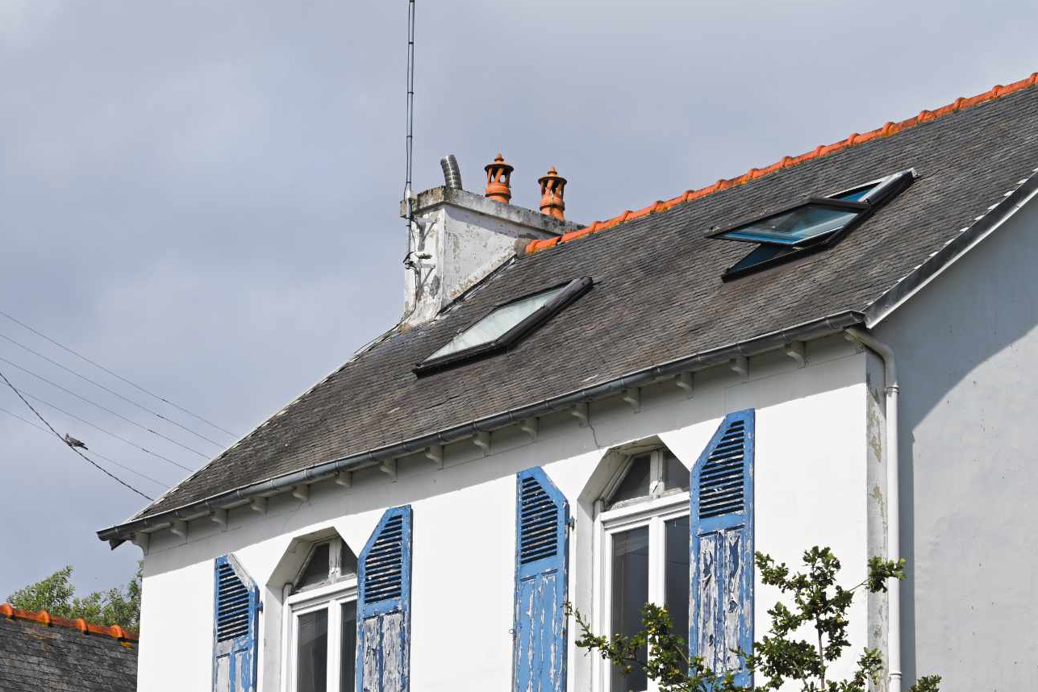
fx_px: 3921
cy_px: 525
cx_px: 536
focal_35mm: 136
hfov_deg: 15.1
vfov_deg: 10.1
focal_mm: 70
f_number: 13
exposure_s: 1/400
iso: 200
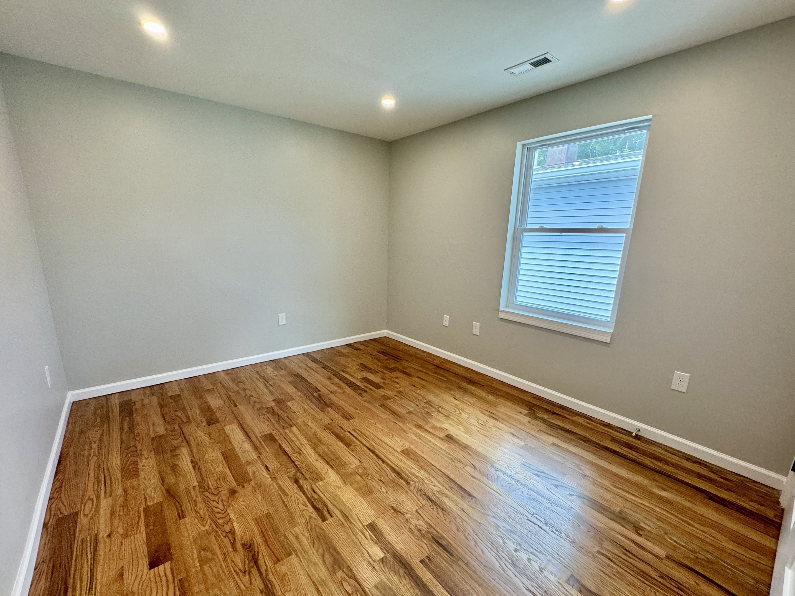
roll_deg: -1.4
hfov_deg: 98.2
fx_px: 344
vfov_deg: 81.6
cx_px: 387
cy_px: 319
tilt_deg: -14.5
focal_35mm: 15
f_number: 2.2
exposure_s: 1/120
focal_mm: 2.22
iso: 250
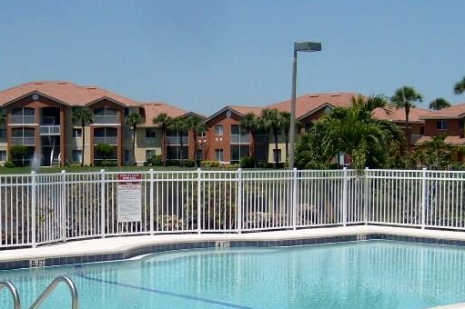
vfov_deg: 18.5
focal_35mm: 73
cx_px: 174
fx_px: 942
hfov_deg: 27.6
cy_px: 240
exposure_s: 1/750
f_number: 7.1
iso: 80
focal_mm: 5.8
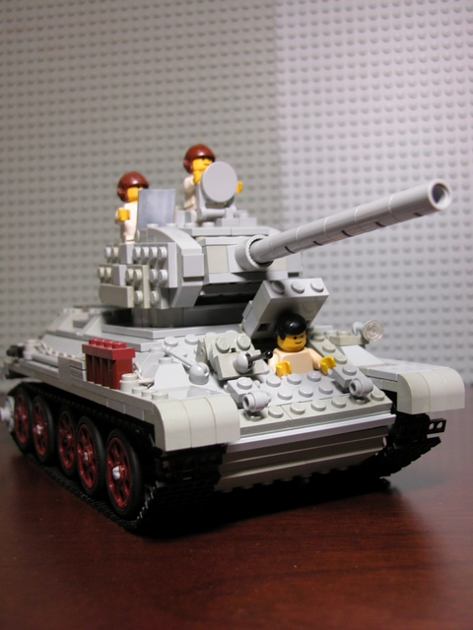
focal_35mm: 50
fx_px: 911
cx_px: 236
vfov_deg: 38.2
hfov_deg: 29.1
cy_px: 315
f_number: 3
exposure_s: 1/17.7
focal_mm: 12.7
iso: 100
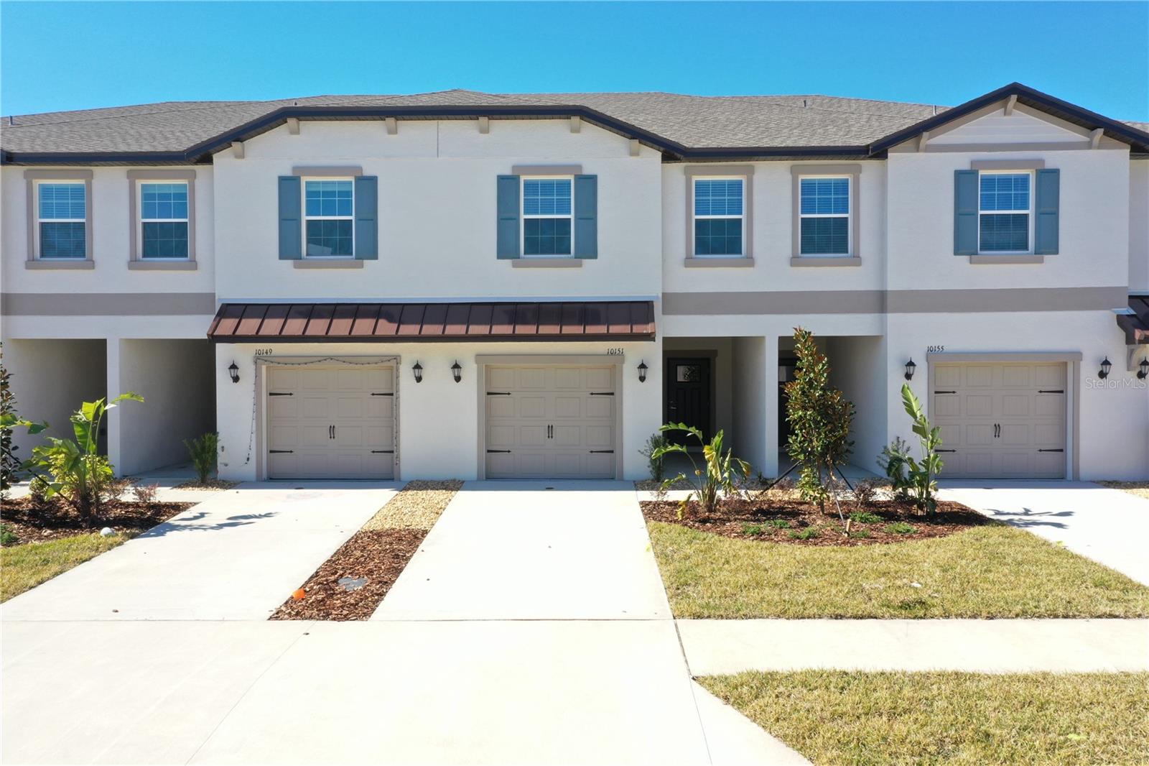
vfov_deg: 46.4
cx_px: 574
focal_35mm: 28
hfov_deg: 65.5
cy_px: 383
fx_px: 893
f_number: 8
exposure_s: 1/120
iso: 100
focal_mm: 10.26
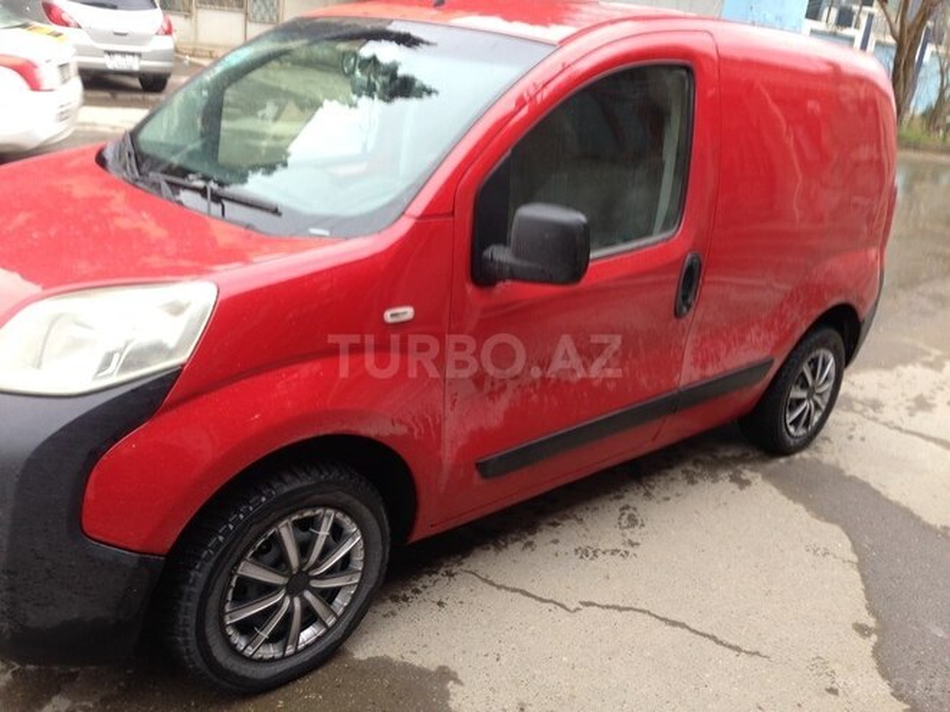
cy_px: 356
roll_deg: -6.7
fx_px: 906
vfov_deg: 42.9
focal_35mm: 33
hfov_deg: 55.4
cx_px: 475
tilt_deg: -18.1
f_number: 2.4
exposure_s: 1/40
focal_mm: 4.12
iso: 50
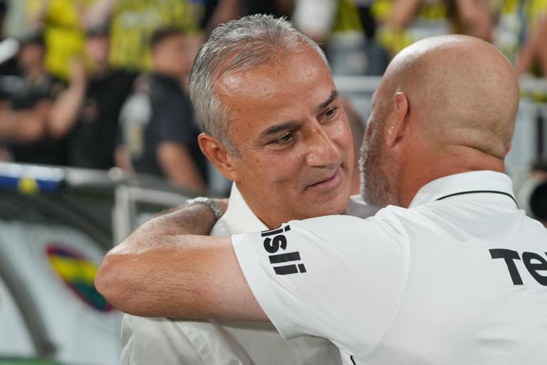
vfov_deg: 13.1
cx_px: 274
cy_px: 182
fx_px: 1596
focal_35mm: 105
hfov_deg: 19.4
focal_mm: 70
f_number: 3.2
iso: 2500
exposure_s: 1/2000
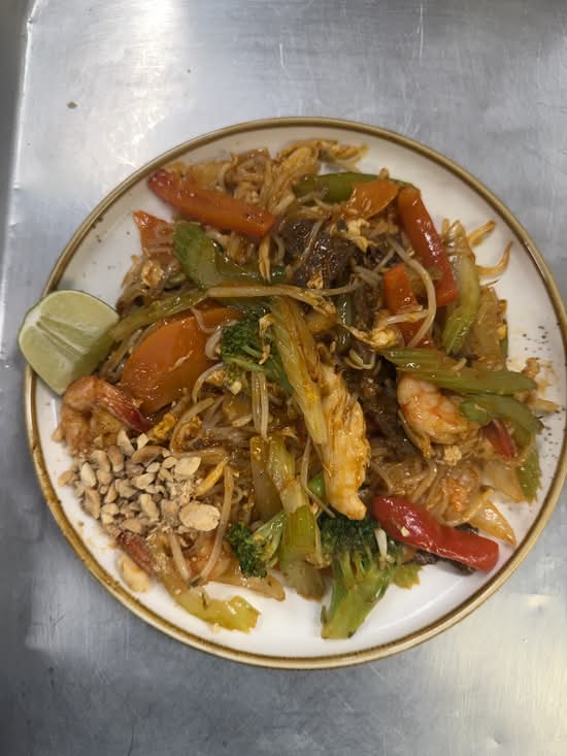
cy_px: 378
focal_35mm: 24
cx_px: 284
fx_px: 524
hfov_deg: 56.8
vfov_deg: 71.6
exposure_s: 1/120
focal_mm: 6.76
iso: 160
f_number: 1.78
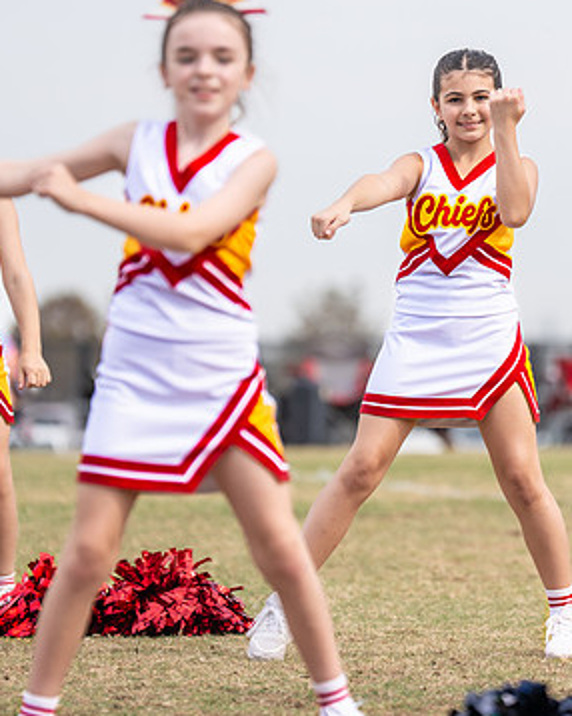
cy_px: 233
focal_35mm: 319
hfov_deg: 4.8
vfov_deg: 6.1
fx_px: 6756
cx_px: 484
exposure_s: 1/1600
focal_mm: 151
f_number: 2.8
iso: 160
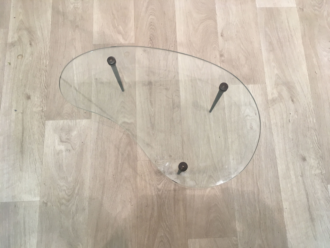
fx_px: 276
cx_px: 165
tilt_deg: -77.2
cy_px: 124
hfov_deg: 61.7
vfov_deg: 48.2
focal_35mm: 29
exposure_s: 1/33
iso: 80
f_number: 2.2
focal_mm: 4.15
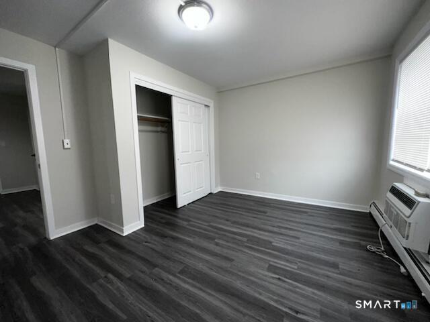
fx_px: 174
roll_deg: +1.1
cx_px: 215
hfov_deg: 102.1
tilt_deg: -6.1
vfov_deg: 85.7
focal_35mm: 14
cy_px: 161
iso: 100
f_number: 2.2
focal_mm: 2.22
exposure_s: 1/60
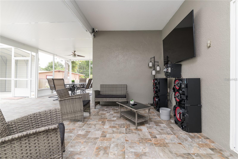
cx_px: 119
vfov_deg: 77.3
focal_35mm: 15
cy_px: 80
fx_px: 99
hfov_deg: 100.4
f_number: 7.1
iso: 250
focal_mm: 15
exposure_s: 1/50
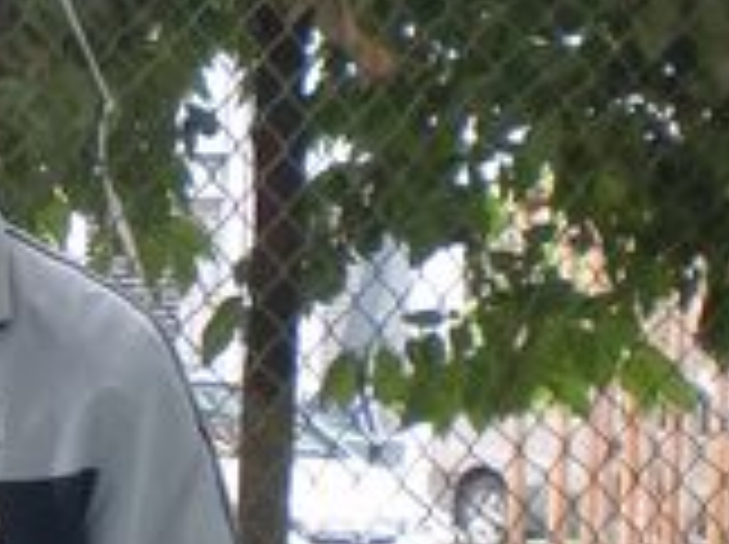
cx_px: -184
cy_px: 247
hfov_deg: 14.6
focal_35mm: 130
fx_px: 2734
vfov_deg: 11.4
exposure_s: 1/60
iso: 250
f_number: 3.1
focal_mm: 6.3
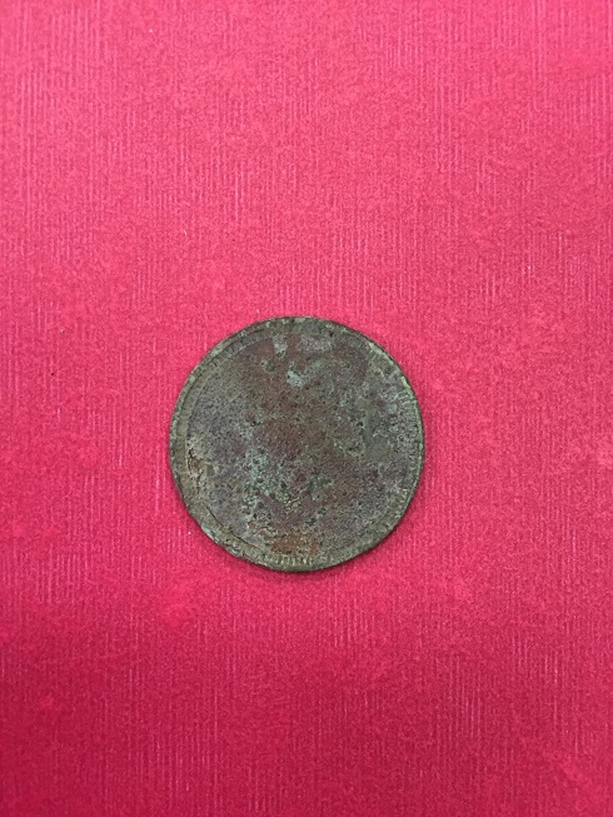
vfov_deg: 61.7
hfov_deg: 48.2
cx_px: 306
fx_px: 685
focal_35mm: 29
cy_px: 408
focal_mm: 4.15
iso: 100
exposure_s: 1/30
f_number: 2.2
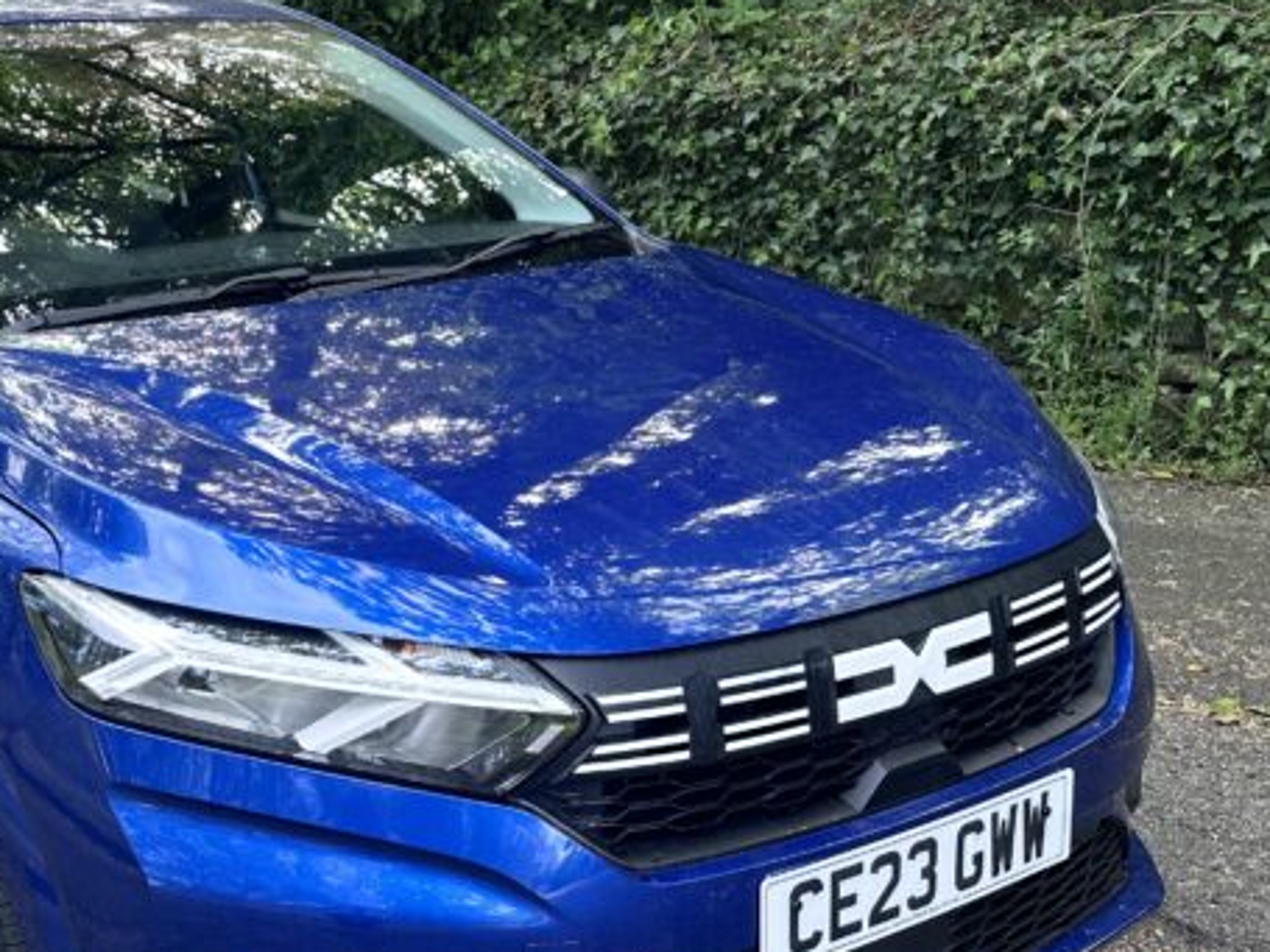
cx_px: 204
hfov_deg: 34.2
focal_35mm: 54
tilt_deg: -13.1
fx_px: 1981
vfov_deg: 27.0
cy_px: 544
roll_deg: -2.0
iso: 64
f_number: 1.78
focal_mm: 6.86
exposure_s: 1/121
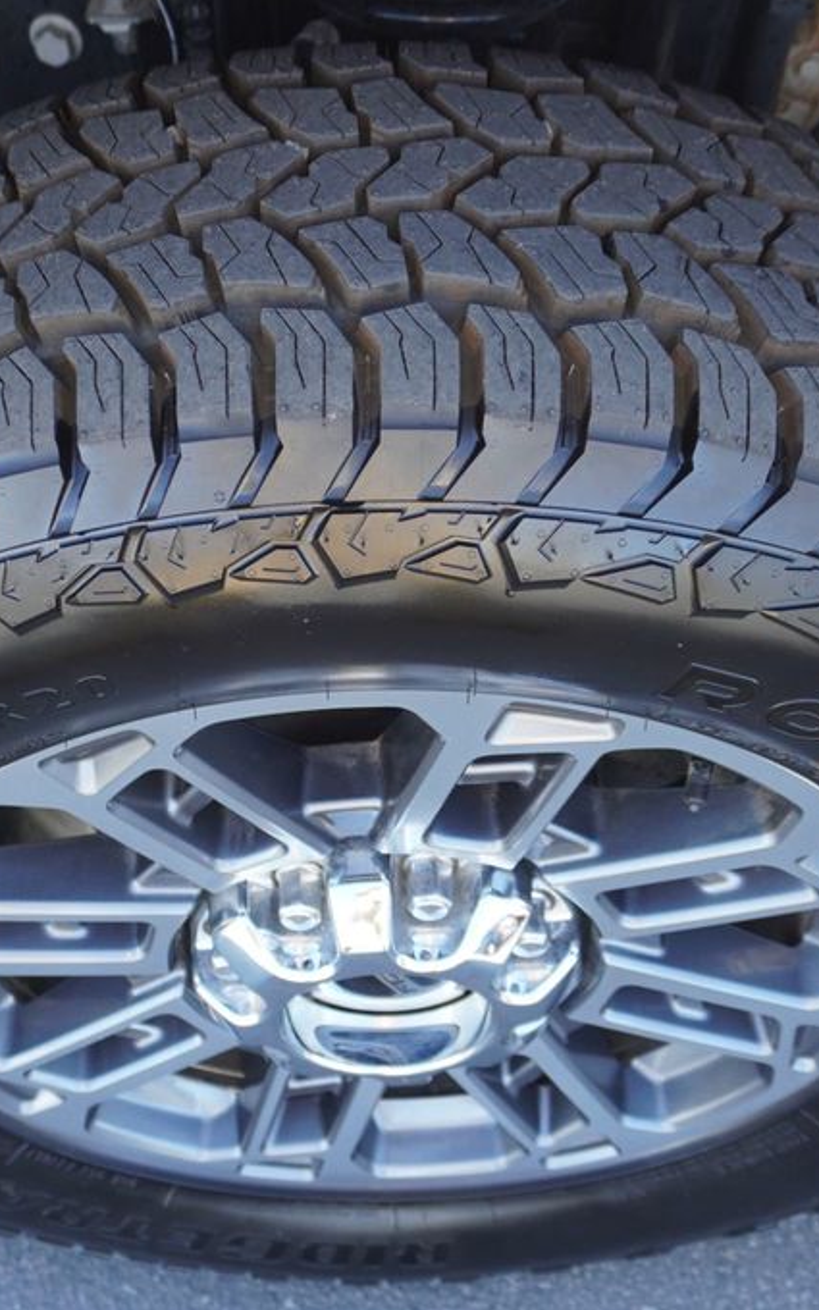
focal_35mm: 44
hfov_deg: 29.4
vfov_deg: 45.5
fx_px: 1563
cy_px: 653
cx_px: 383
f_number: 4
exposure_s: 1/160
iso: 400
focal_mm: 19
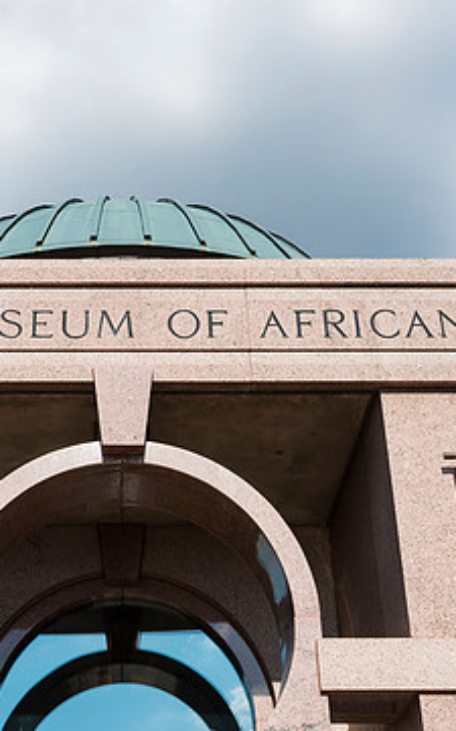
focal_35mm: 59
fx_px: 1175
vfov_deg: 34.6
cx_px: 128
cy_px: 355
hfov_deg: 21.8
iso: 400
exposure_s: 1/4000
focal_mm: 36
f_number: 5
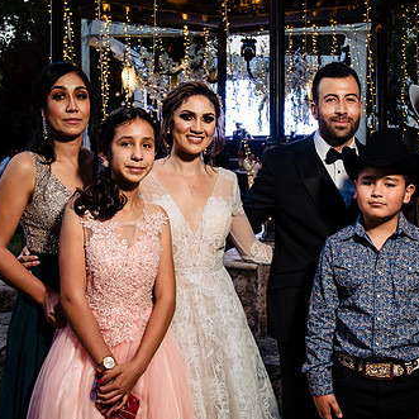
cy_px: 209
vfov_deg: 29.1
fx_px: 808
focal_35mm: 59
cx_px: 227
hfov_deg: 29.1
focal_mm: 35
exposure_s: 1/100
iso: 1250
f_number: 7.1
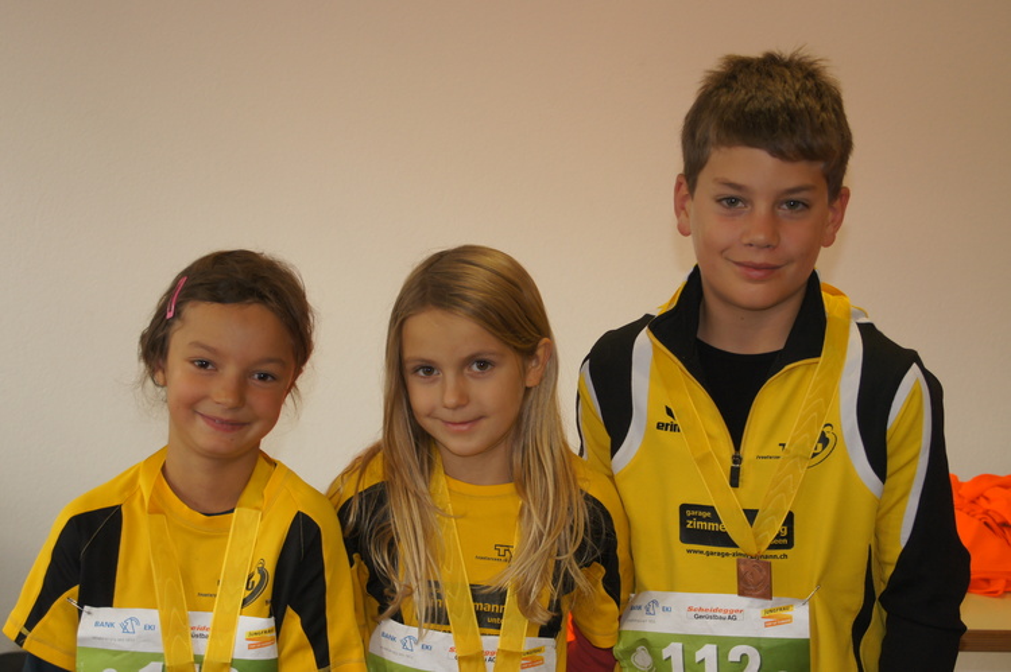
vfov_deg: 19.7
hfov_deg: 29.3
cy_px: 336
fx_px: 1936
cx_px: 506
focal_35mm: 69
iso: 500
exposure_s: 1/80
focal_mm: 46
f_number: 5
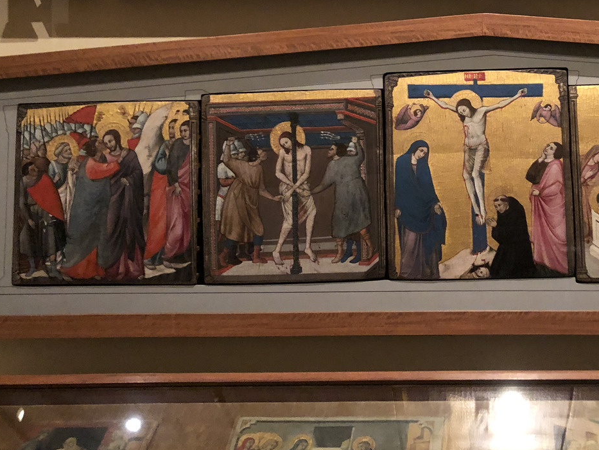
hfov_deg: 38.4
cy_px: 122
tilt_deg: +2.3
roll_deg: +1.6
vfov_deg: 29.9
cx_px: 464
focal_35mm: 48
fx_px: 831
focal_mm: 4
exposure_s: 1/4
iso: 100
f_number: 1.8
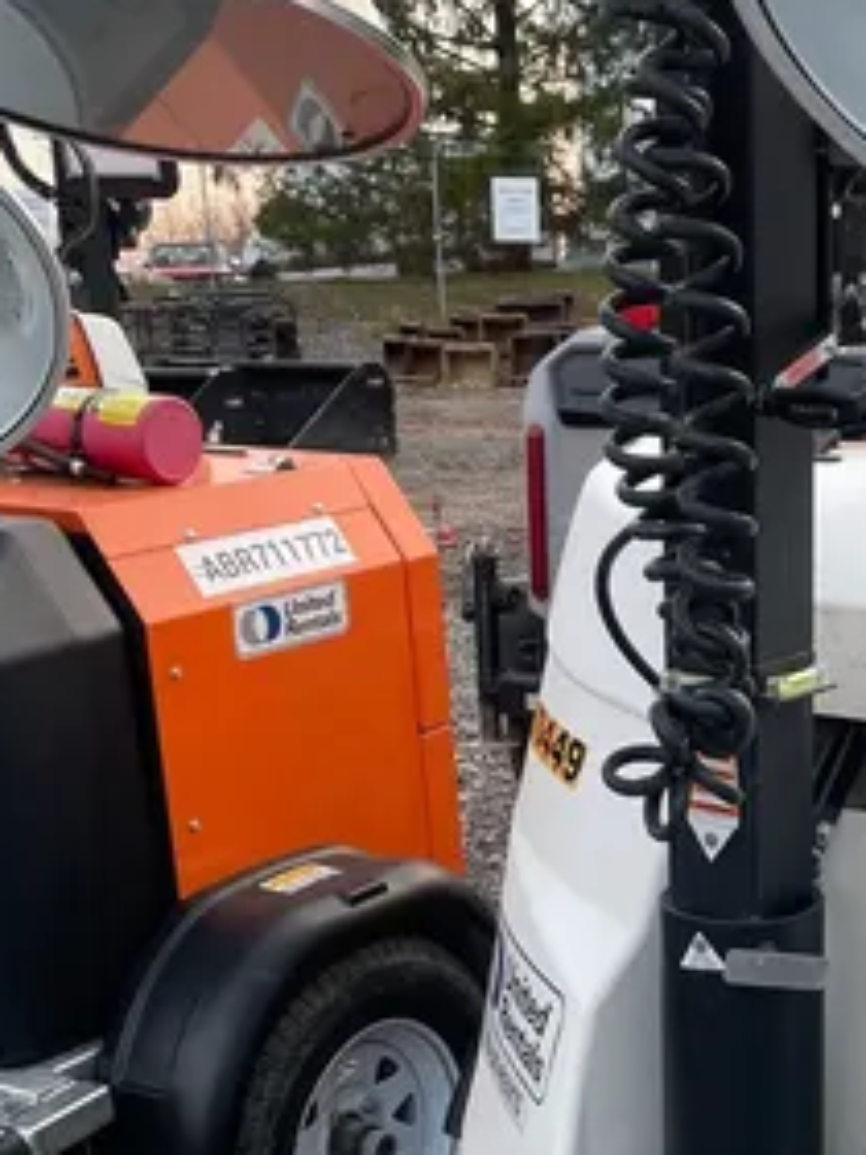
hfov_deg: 21.0
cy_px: 976
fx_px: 2268
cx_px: 841
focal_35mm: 68
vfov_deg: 27.8
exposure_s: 1/121
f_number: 1.6
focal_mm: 4.2
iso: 64
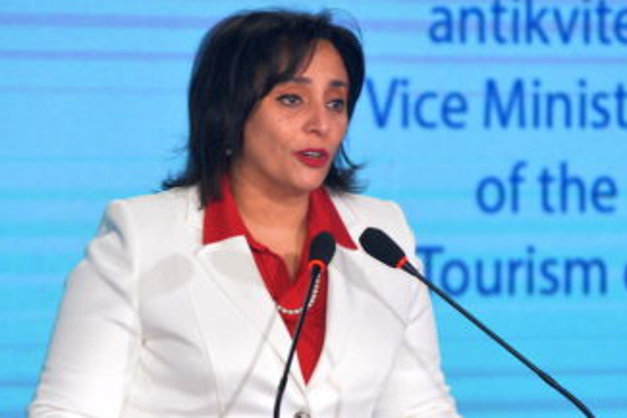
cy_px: 242
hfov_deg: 5.8
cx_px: 343
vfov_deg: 3.9
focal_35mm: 356
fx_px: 6203
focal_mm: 200
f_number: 5.6
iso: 1600
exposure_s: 1/160
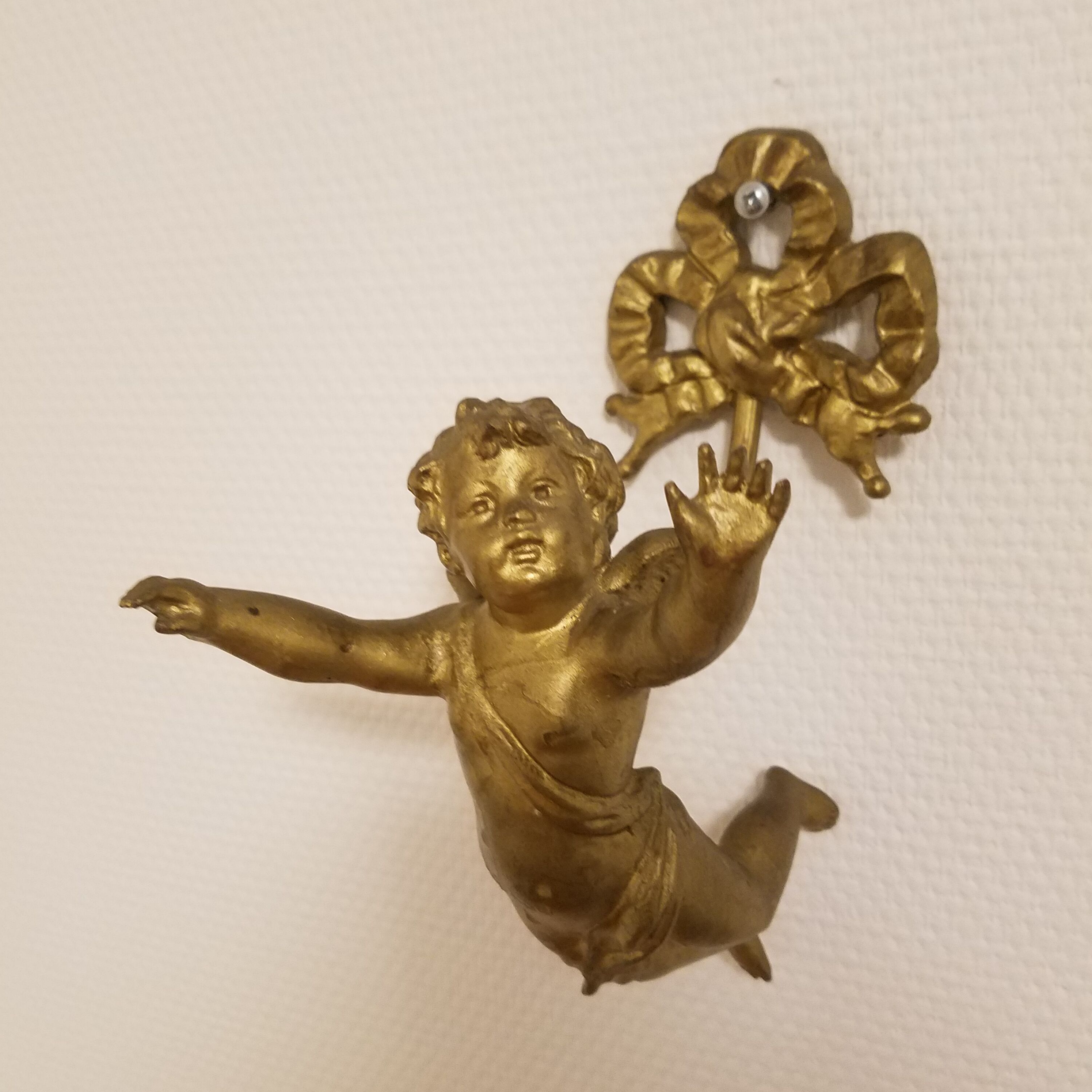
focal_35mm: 31
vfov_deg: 52.5
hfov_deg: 52.5
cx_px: 545
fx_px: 1106
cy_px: 547
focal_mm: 4.2
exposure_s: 1/14
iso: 200
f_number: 1.7
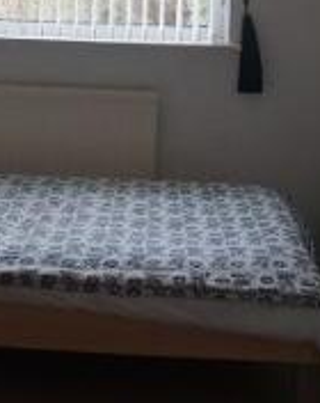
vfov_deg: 22.0
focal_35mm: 84
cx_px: 114
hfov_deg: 18.2
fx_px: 998
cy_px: 8
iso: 320
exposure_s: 1/60
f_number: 4
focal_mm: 16
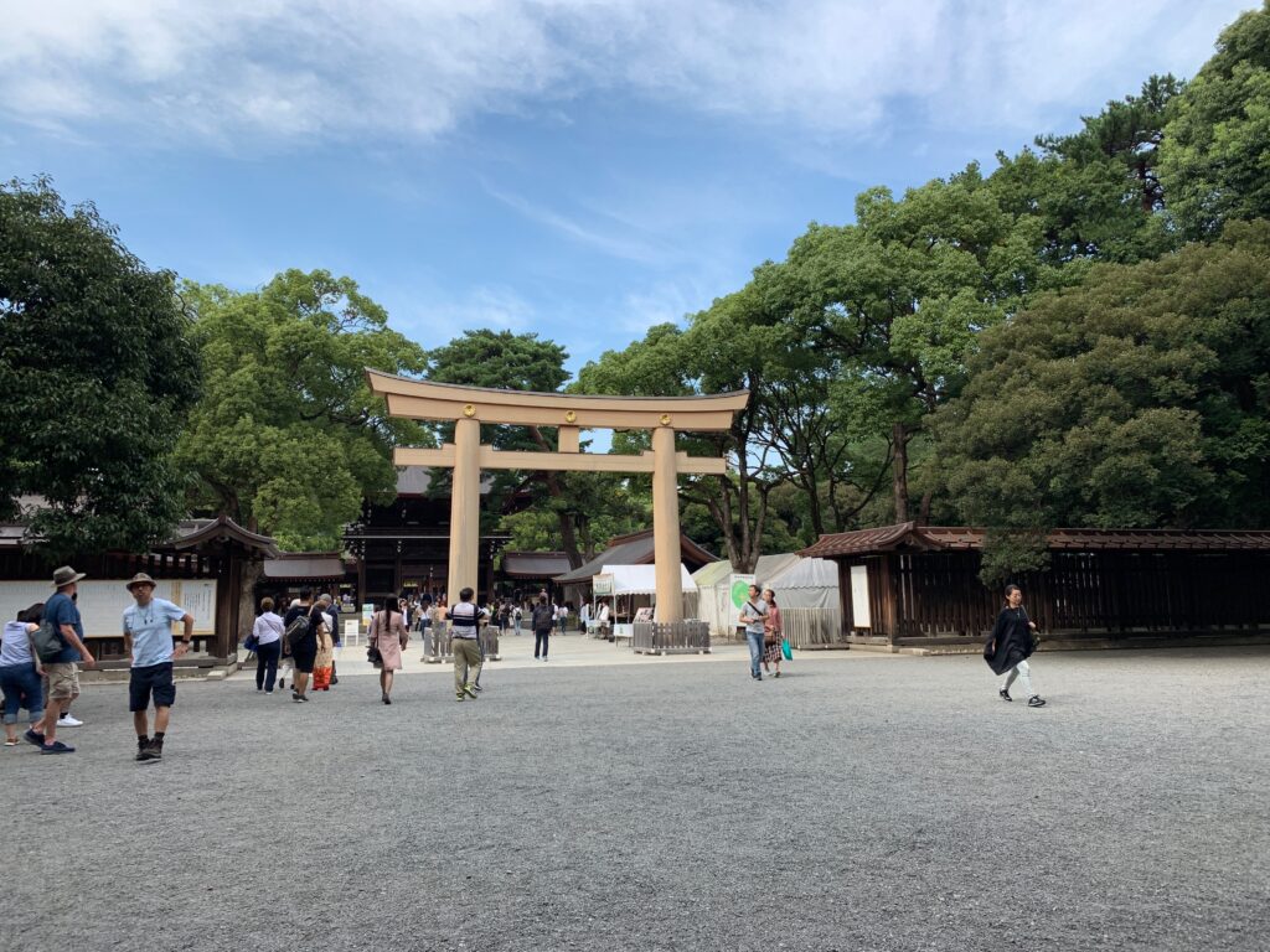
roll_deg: +0.6
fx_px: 954
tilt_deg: +8.2
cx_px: 635
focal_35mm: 26
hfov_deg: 67.3
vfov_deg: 53.1
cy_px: 476
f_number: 1.8
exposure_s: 1/879
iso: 25
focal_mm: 4.25
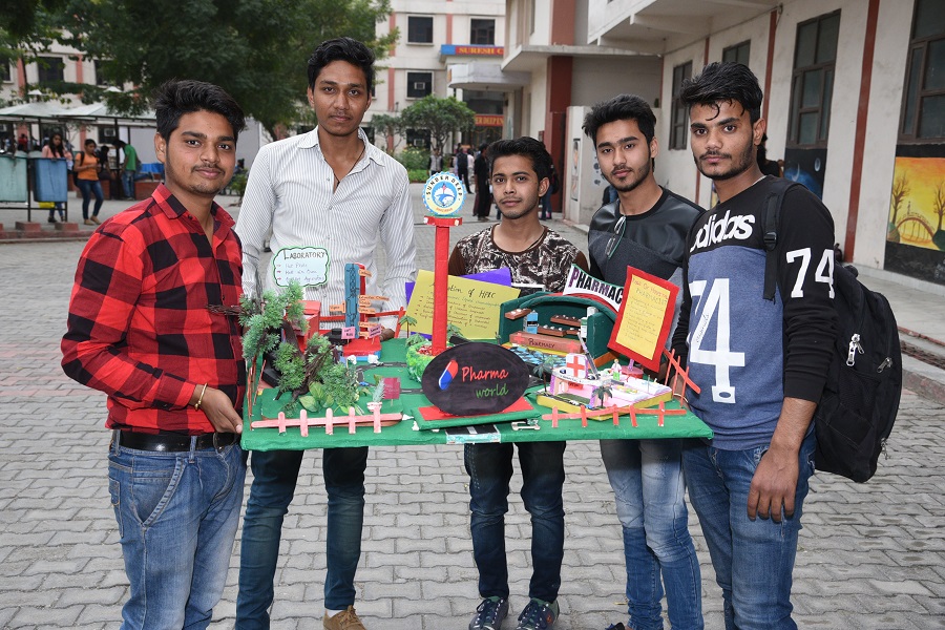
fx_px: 1050
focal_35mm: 40
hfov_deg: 48.5
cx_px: 472
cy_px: 315
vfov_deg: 33.4
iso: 1600
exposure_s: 1/125
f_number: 5.6
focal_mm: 40
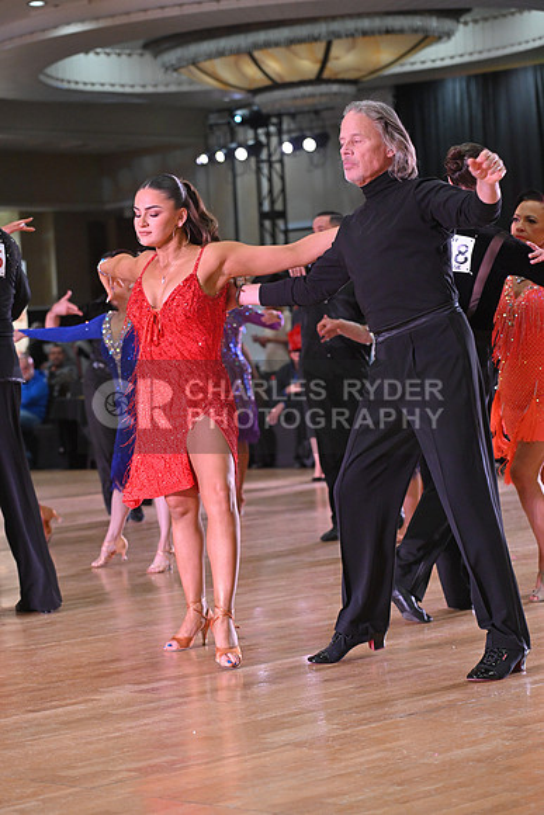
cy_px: 408
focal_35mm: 98
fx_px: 2220
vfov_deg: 20.8
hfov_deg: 14.0
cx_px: 272
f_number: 5
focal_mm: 98
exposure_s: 1/320
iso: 2500
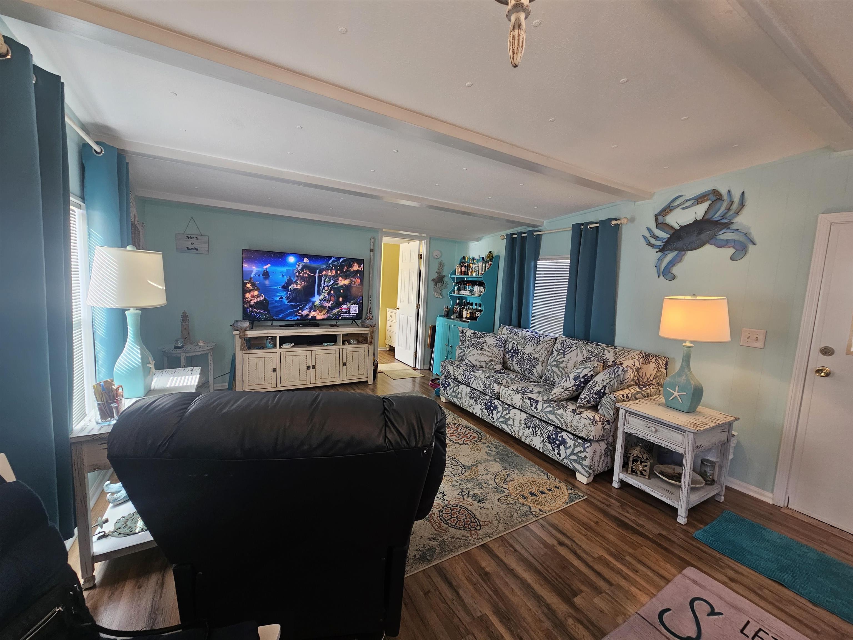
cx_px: 426
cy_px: 320
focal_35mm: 13
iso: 125
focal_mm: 2.2
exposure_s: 1/60
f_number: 2.2
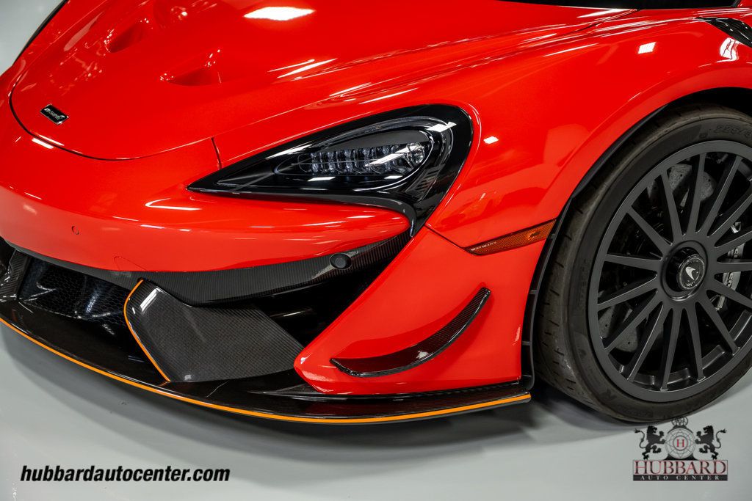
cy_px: 250
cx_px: 376
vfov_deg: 21.9
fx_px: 1295
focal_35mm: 62
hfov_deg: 32.4
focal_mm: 62
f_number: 5
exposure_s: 1/60
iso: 800
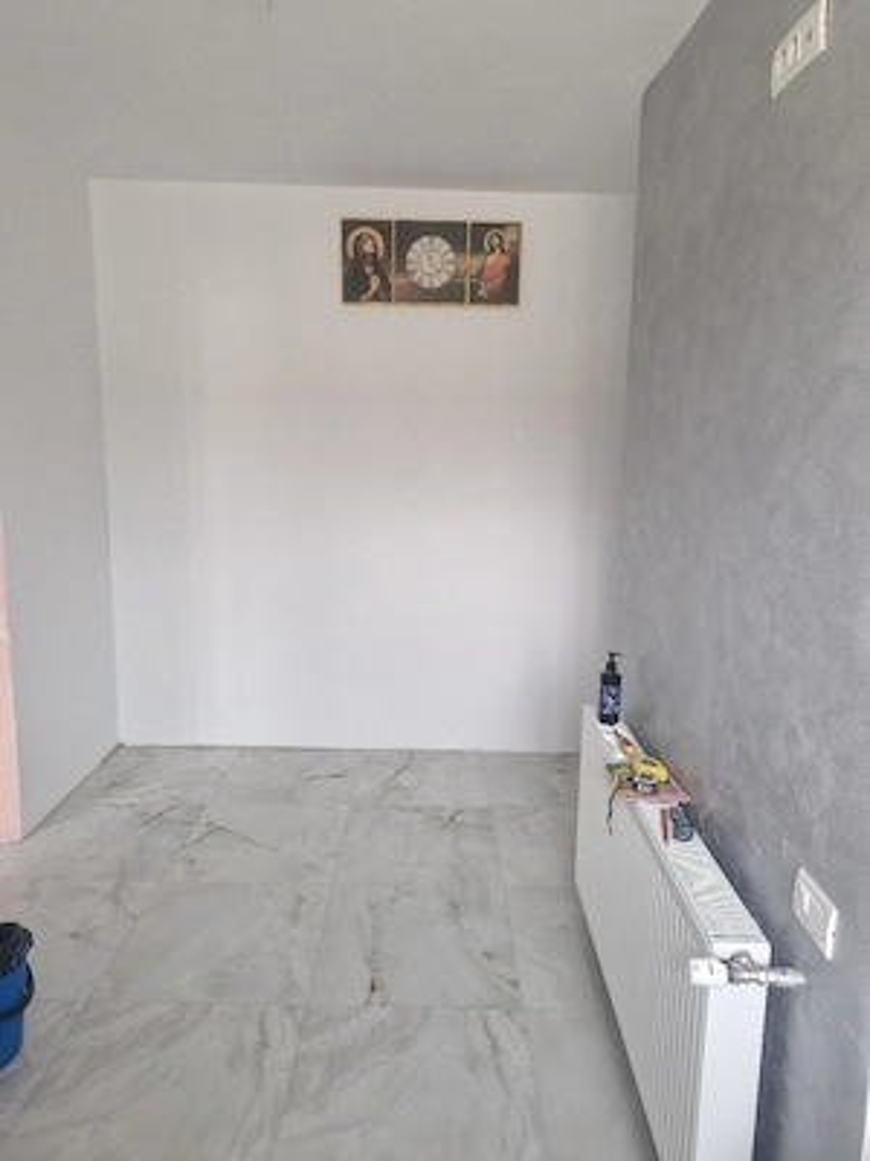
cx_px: 435
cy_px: 580
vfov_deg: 73.9
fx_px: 771
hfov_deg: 58.9
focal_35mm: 23
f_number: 1.8
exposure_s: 1/204
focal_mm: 5.54
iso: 50
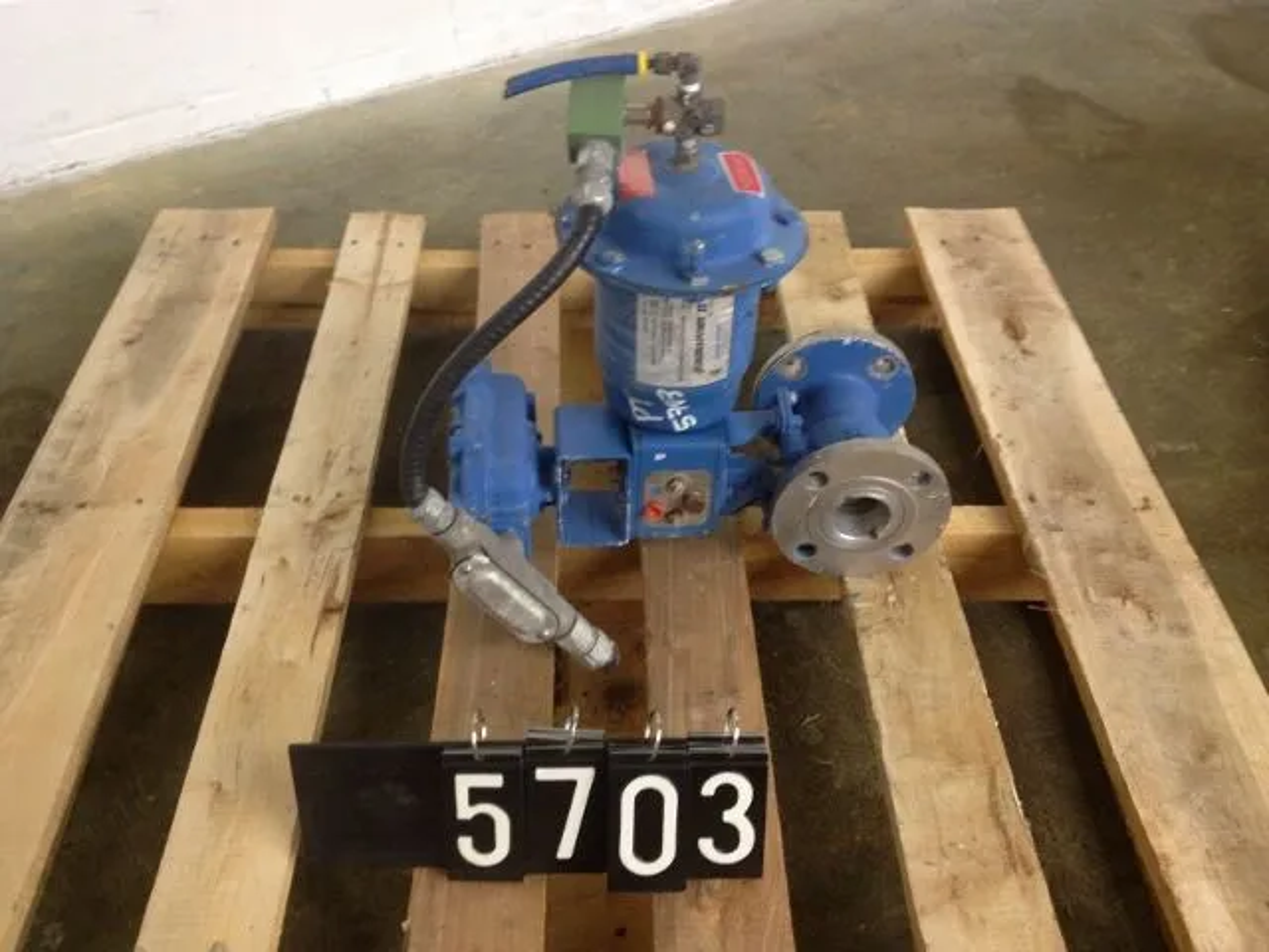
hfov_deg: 52.6
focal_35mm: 35
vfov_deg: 40.7
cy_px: 476
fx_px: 1283
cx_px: 634
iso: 250
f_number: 2.4
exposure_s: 1/20
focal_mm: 4.28
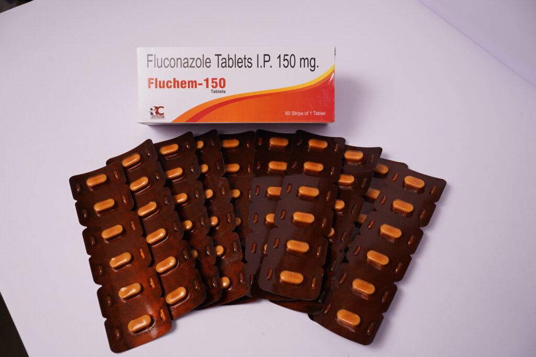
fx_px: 521
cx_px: 268
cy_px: 178
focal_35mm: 35
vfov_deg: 37.9
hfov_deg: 54.4
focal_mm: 35
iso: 800
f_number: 8
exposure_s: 1/80
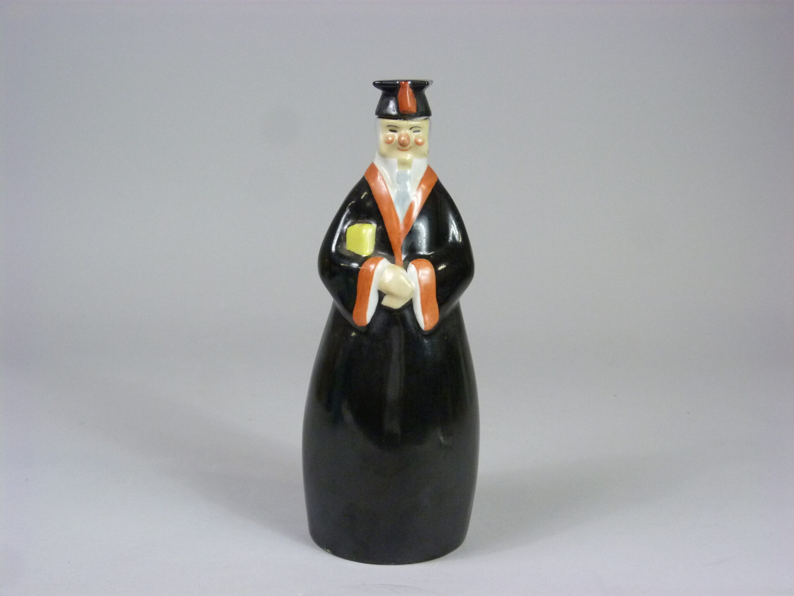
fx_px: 1170
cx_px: 397
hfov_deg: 37.5
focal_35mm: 51
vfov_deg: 28.6
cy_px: 298
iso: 400
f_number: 3.2
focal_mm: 9.2
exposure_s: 1/50
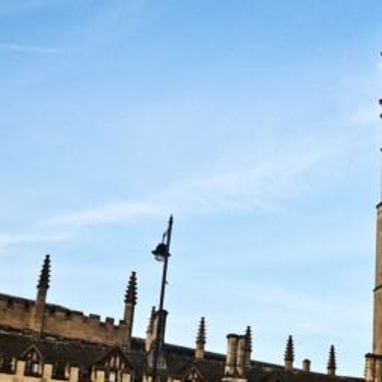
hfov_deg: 28.9
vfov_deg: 29.4
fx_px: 724
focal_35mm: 58
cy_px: 247
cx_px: 310
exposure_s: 1/200
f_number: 16
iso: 800
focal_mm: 18
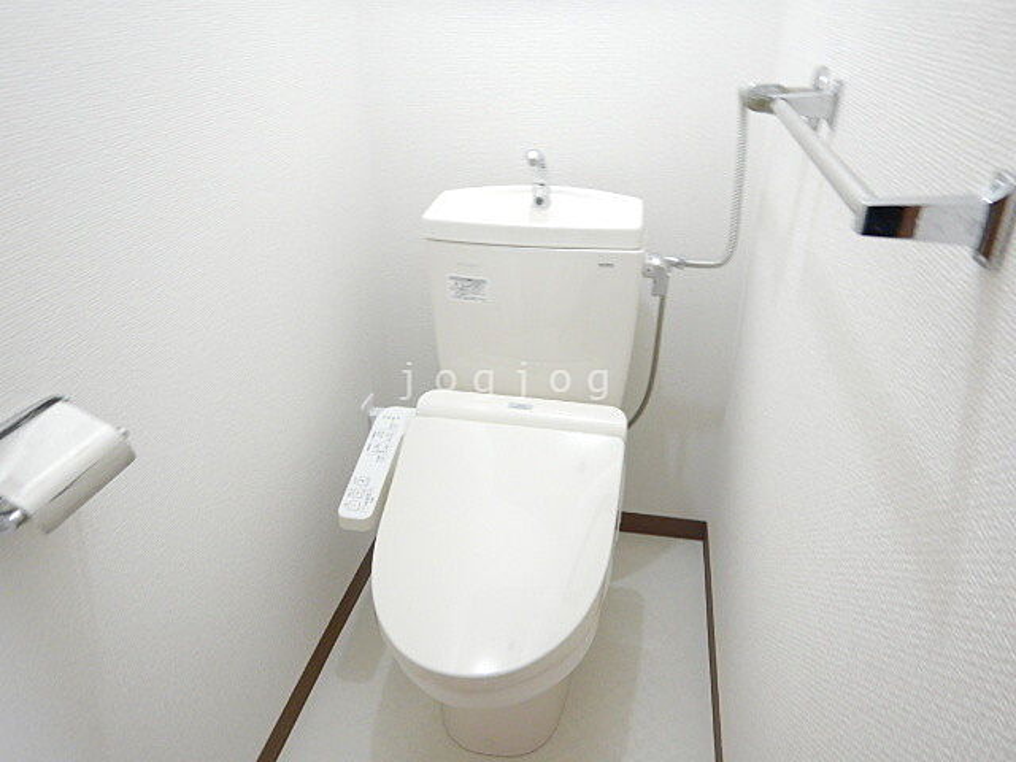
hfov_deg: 71.6
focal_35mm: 24
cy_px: 381
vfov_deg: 56.8
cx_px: 508
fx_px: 704
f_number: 2.8
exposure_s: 1/20
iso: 400
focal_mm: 4.3
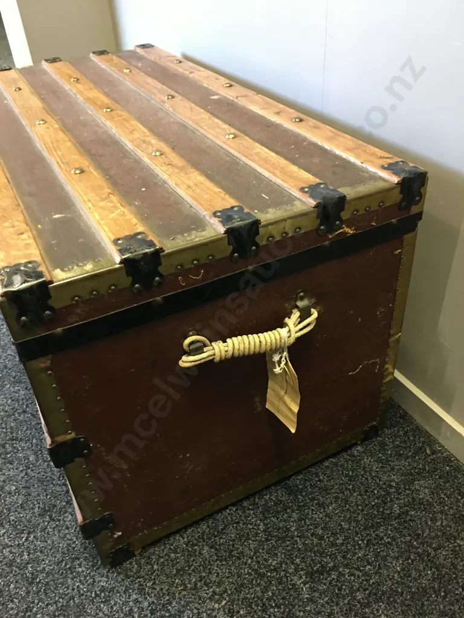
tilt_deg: -35.8
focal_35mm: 29
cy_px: 309
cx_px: 232
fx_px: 518
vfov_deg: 61.7
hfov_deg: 48.2
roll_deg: +3.0
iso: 80
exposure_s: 1/10
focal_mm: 4.15
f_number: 2.2
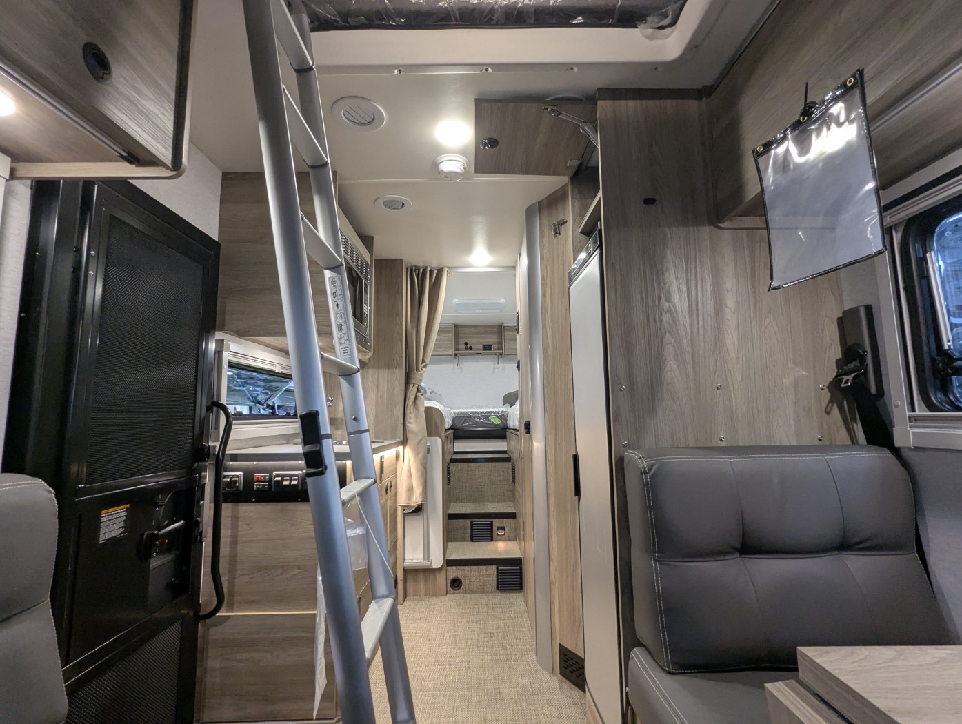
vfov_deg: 78.2
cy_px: 362
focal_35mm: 16
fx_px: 445
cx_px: 481
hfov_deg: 94.4
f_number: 2.2
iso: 175
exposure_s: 1/41.3
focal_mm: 2.35
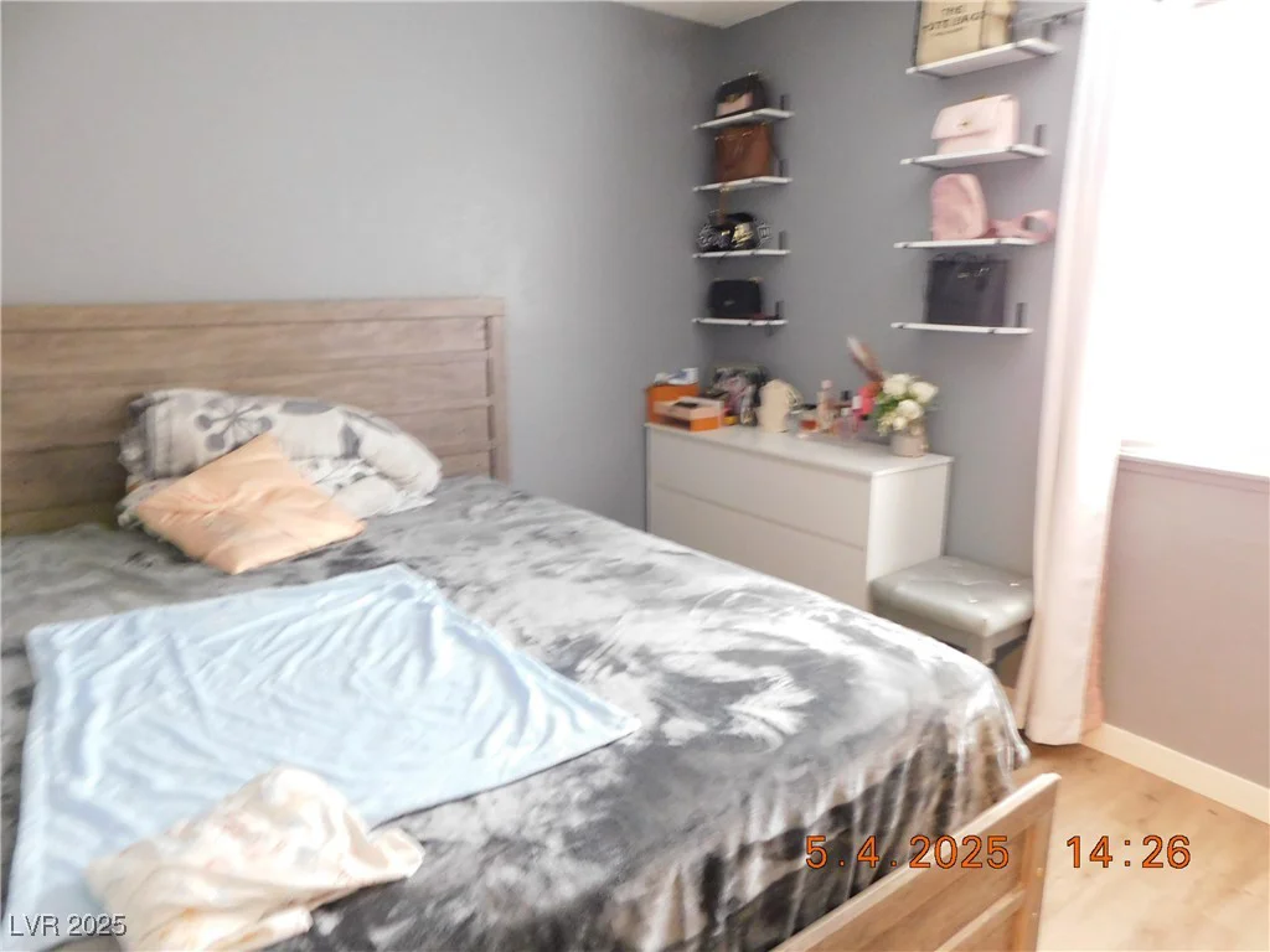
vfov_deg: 58.9
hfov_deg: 73.9
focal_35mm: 23
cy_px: 476
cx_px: 635
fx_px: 844
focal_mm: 4
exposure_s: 1/8
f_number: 3
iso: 720
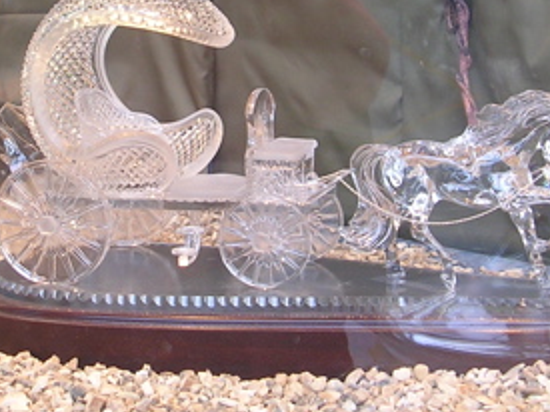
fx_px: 1588
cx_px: 236
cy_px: 88
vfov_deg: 14.7
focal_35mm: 100
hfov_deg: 19.6
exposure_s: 1/11.3
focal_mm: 6.6
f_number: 3
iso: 50
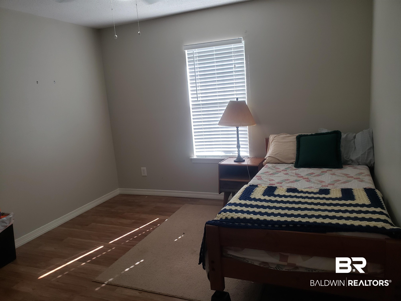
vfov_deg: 53.1
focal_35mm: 26
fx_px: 301
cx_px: 200
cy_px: 150
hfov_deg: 67.3
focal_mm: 4.3
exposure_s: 1/60
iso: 125
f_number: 2.4
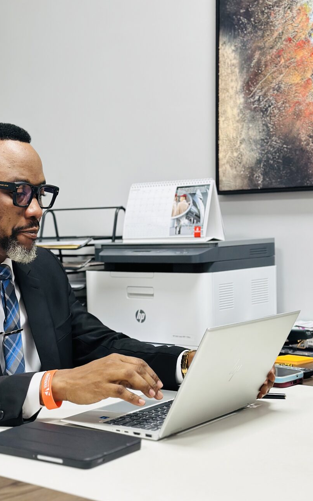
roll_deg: +0.9
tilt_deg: -4.5
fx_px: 859
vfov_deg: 32.4
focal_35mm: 63
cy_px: 303
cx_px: 87
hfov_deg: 20.5
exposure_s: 1/60
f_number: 1.78
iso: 200
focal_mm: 6.86
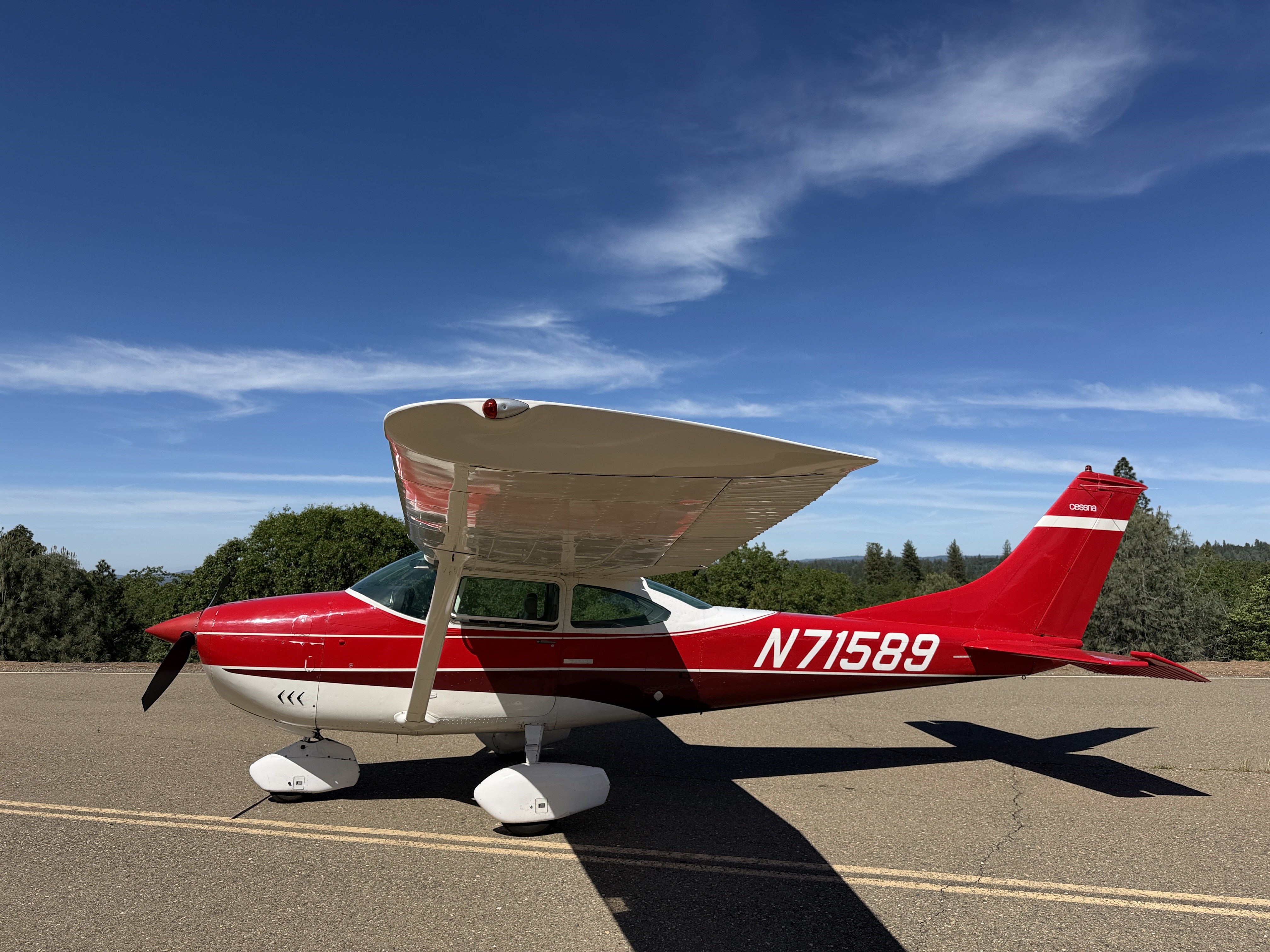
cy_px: 476
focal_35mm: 24
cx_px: 635
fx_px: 881
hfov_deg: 71.6
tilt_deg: +5.2
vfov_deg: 56.8
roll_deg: +0.2
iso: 80
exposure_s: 1/7353
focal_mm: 6.76
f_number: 1.78
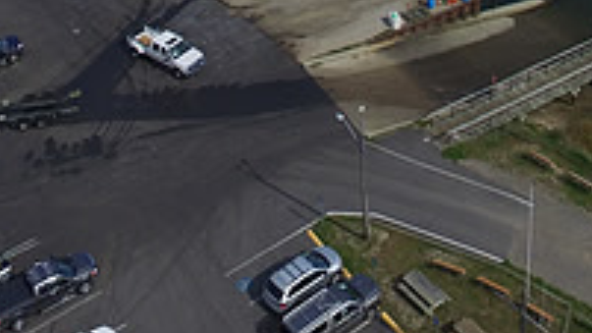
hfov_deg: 33.3
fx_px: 989
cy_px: -237
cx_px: 330
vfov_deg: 16.5
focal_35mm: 63
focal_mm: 3.61
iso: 100
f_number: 2.8
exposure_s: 1/1678
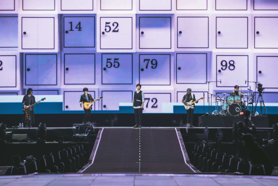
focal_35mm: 122
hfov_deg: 16.8
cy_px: 93
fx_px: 942
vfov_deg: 11.2
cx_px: 139
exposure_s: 1/250
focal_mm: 122
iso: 640
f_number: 4
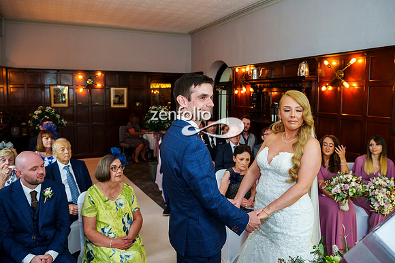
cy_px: 129
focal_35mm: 29
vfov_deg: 45.3
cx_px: 202
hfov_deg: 64.1
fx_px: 316
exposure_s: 1/60
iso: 640
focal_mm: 28
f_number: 4.5
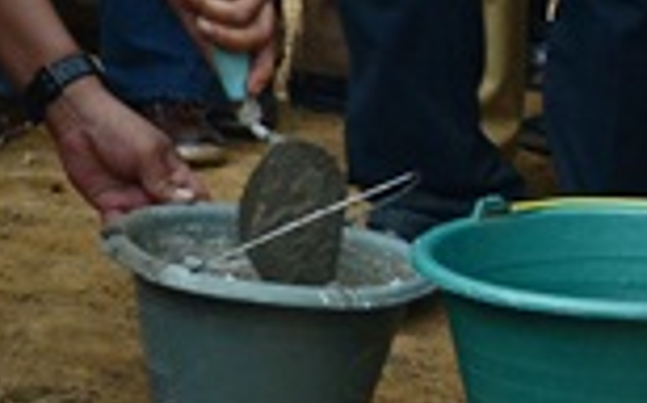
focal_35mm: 159
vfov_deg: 7.7
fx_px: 2802
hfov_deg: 12.2
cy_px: -550
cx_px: -458
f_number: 8
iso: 640
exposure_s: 1/100
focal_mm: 20
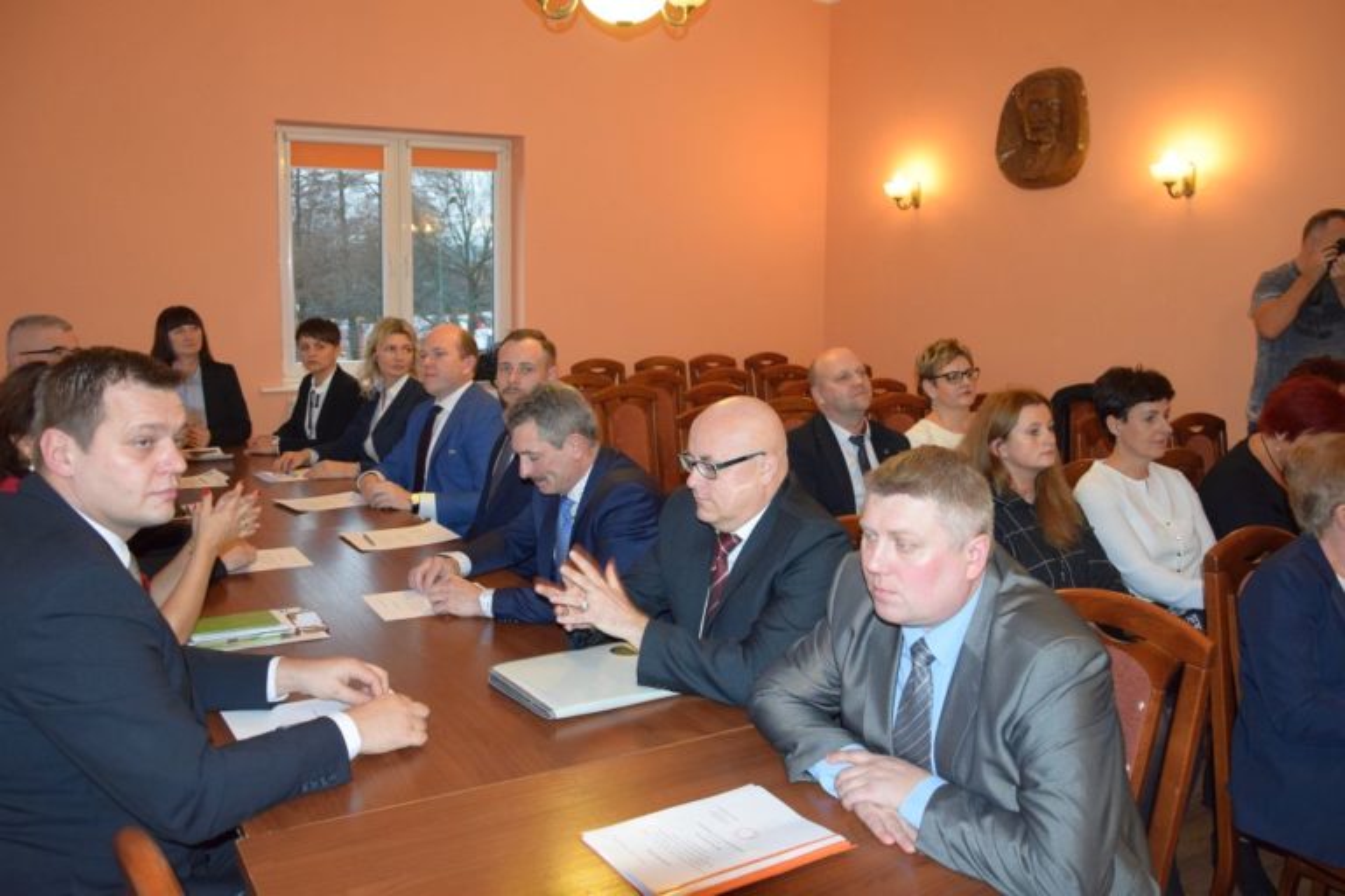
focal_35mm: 27
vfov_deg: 47.9
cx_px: 672
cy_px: 448
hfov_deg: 67.4
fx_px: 1009
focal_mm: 18
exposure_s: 1/60
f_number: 3.5
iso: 1250
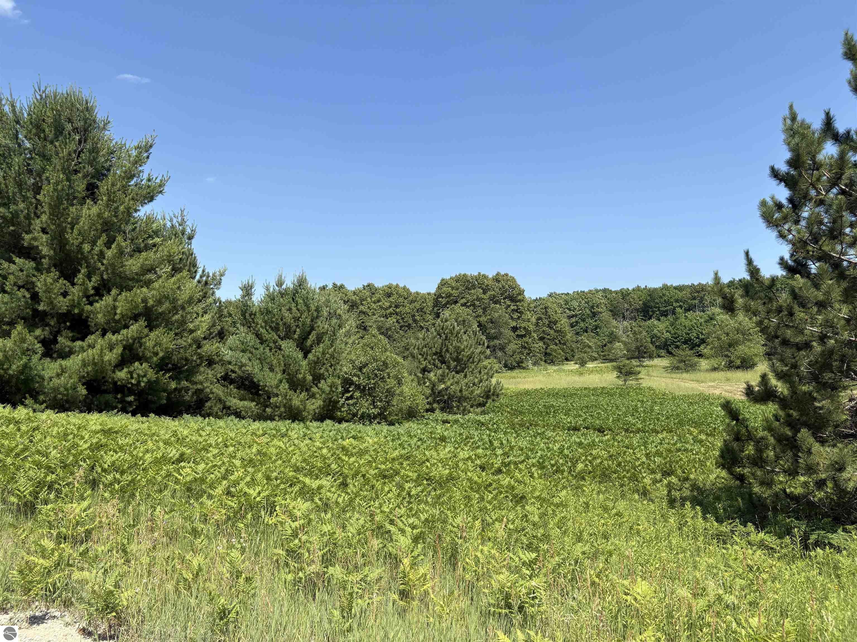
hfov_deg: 67.3
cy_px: 321
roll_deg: +1.4
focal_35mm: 26
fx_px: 644
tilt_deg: +6.3
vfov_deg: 53.1
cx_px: 428
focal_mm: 5.96
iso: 50
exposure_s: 1/2538
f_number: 1.6
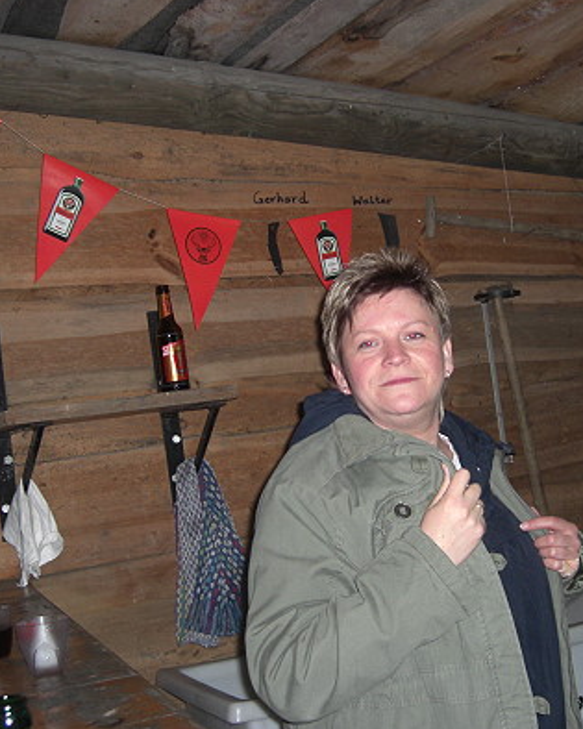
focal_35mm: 50
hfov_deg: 30.2
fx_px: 1079
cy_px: 364
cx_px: 340
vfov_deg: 37.3
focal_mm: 7.9
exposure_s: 1/60
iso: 200
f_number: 2.8
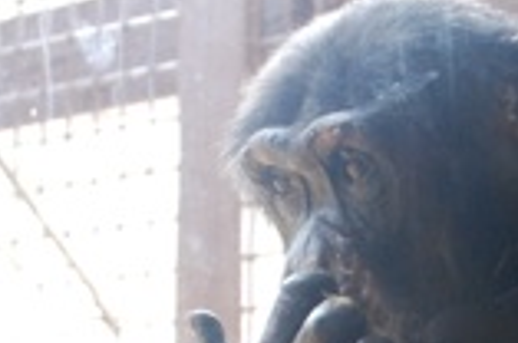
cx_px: 406
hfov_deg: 7.8
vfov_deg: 5.1
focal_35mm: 265
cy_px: 467
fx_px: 3800
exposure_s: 1/20
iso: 800
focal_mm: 55
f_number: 5.6
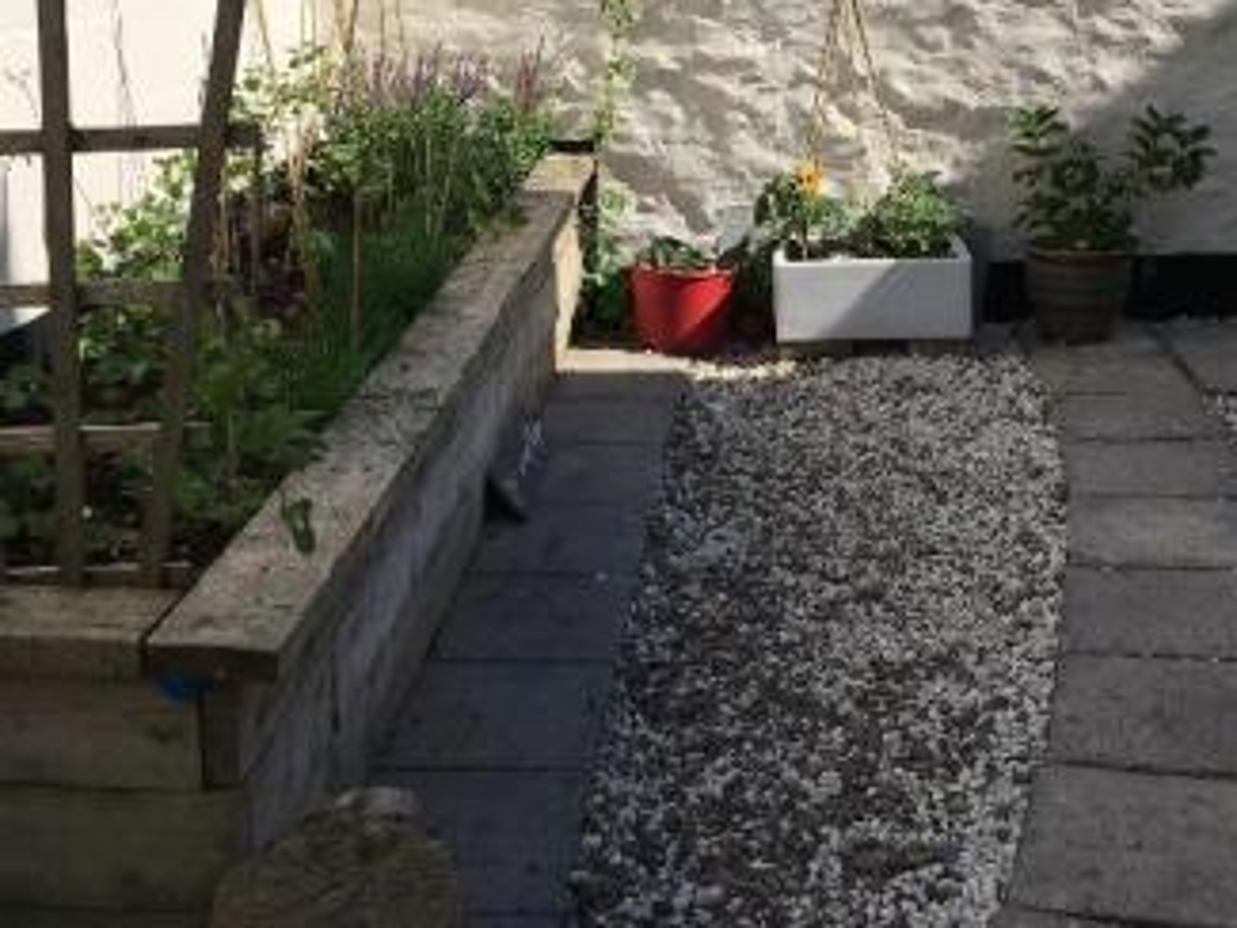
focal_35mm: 52
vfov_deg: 27.9
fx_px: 1859
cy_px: 333
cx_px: 744
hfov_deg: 36.7
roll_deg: -0.6
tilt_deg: -13.2
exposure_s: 1/1972
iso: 25
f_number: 2.2
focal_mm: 4.15
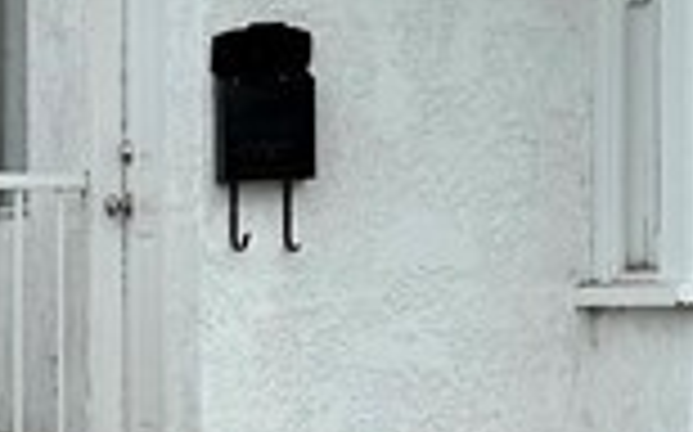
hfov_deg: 11.6
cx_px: -482
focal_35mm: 169
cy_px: 500
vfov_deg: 7.7
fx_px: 3189
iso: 80
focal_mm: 6.86
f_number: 1.78
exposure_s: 1/1183
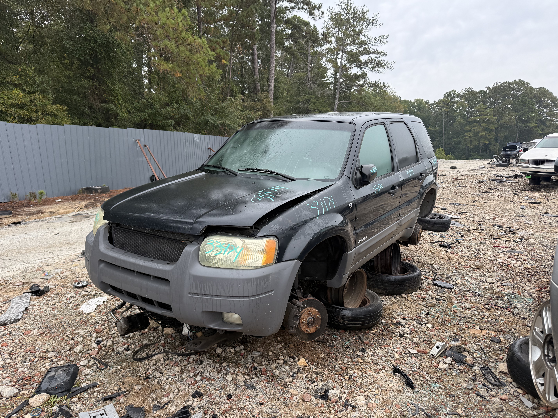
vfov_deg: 56.8
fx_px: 387
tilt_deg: -4.0
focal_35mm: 24
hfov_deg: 71.6
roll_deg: +0.2
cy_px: 209
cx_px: 279
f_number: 1.78
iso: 100
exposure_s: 1/317
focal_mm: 6.76
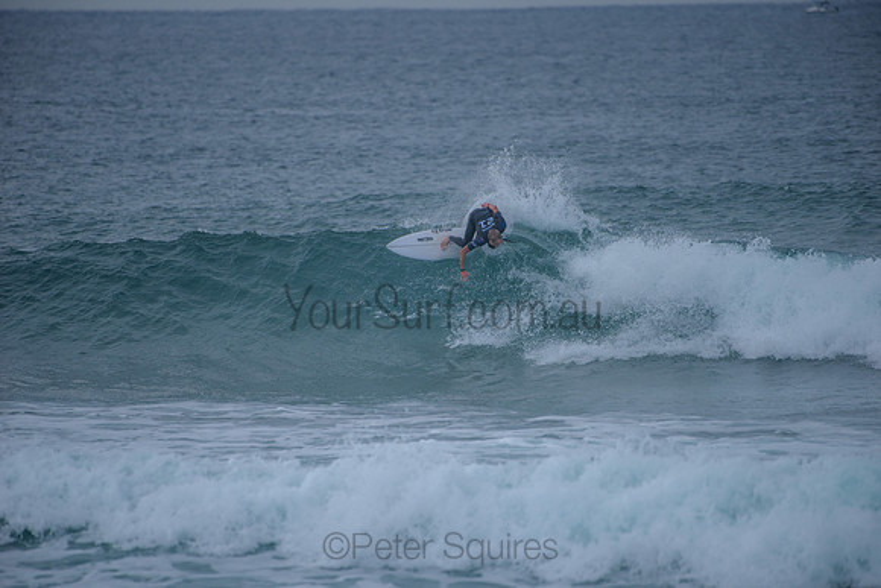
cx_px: 440
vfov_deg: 2.8
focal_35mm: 500
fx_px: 12238
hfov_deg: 4.1
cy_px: 294
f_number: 5.6
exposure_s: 1/2000
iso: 320
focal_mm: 500
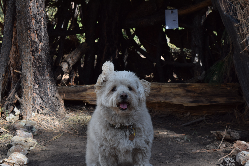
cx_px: 124
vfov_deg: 16.6
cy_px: 83
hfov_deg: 24.6
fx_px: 571
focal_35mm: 82
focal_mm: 55
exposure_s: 1/60
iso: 100
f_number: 10
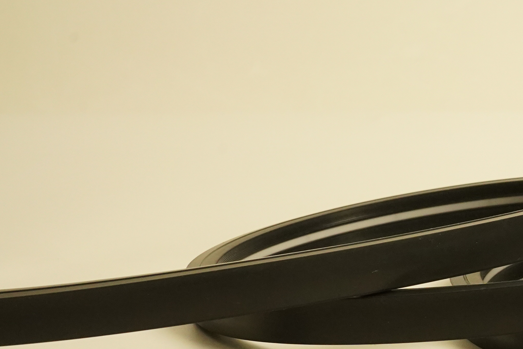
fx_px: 1976
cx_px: 705
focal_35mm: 136
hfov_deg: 14.4
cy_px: 247
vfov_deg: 10.1
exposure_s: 1/50
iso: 4000
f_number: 13
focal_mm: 46
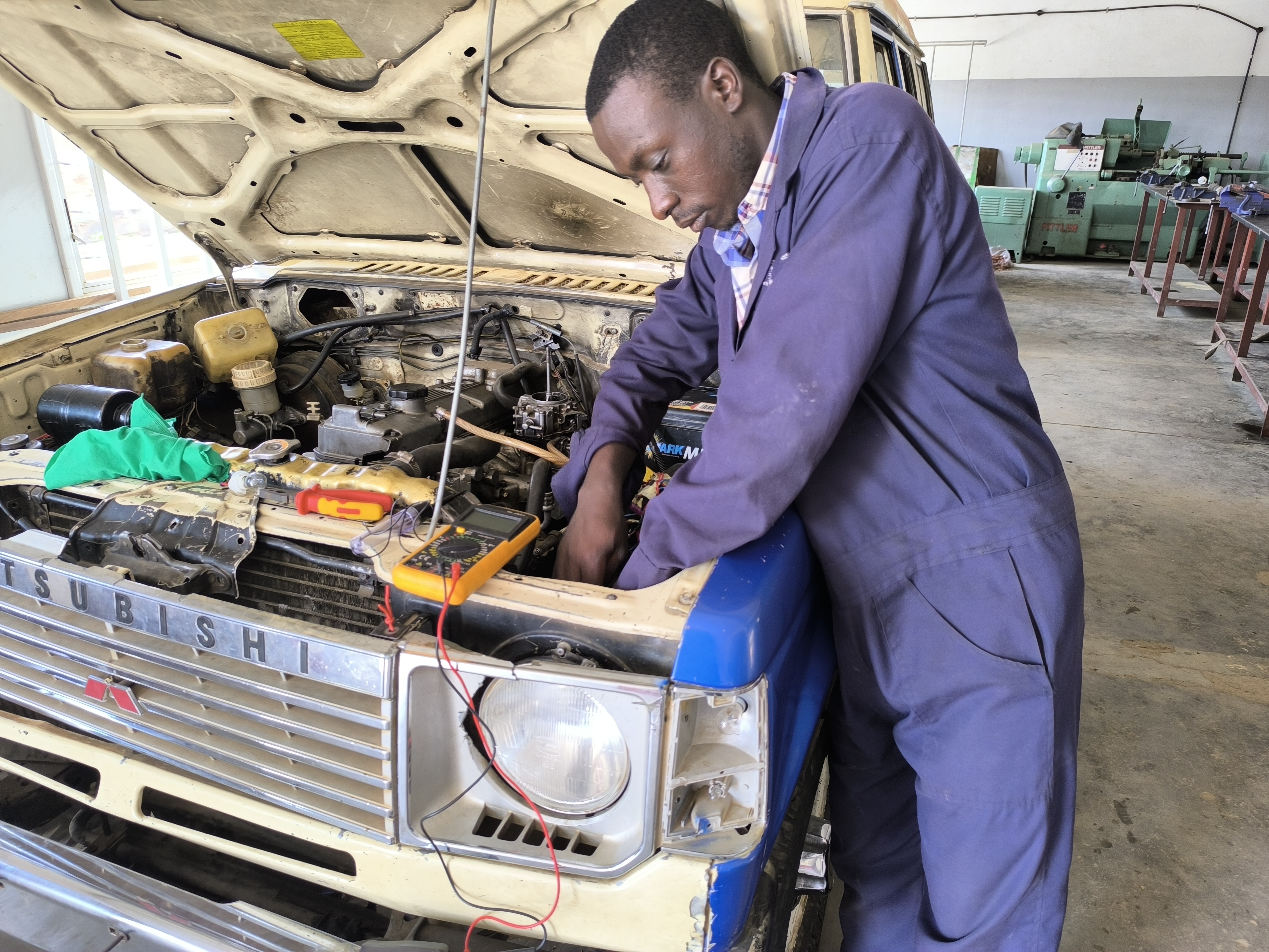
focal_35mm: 23
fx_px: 843
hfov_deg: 73.9
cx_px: 634
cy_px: 476
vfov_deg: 58.9
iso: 800
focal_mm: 6.14
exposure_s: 1/100
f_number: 1.65
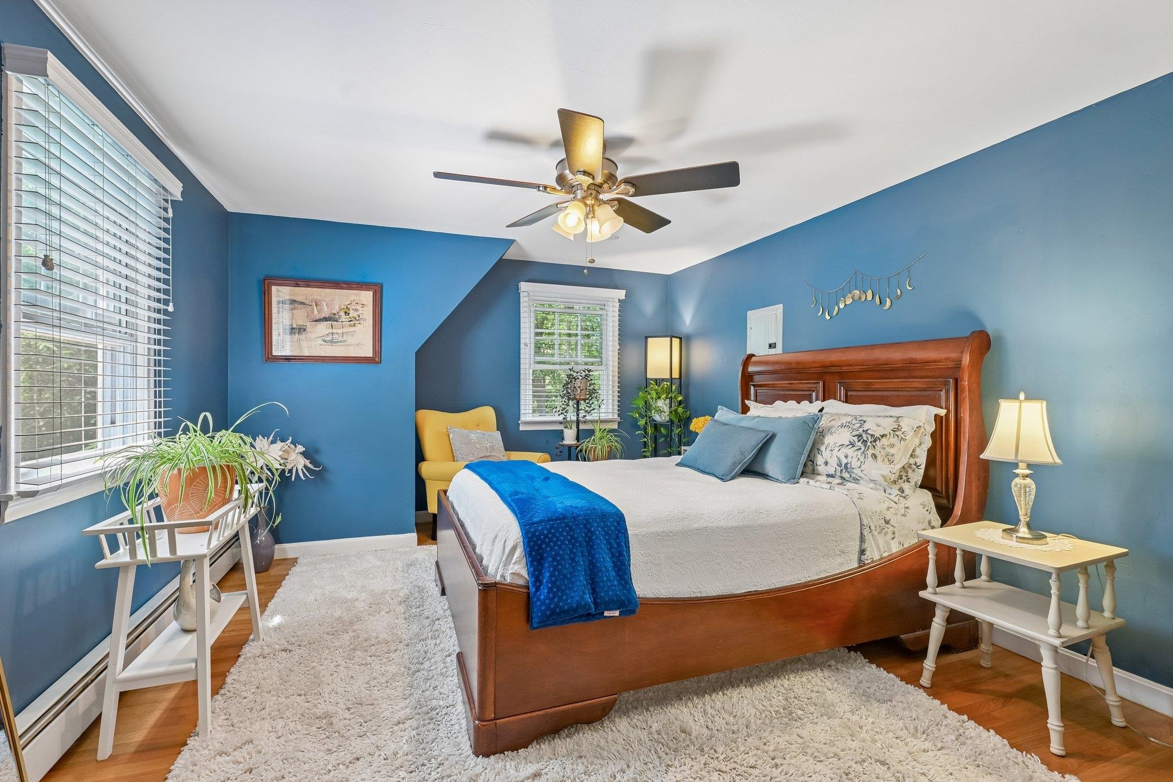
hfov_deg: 96.7
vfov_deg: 73.7
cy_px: 391
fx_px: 521
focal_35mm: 16
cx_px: 586
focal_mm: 16
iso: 400
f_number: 8
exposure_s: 1/5
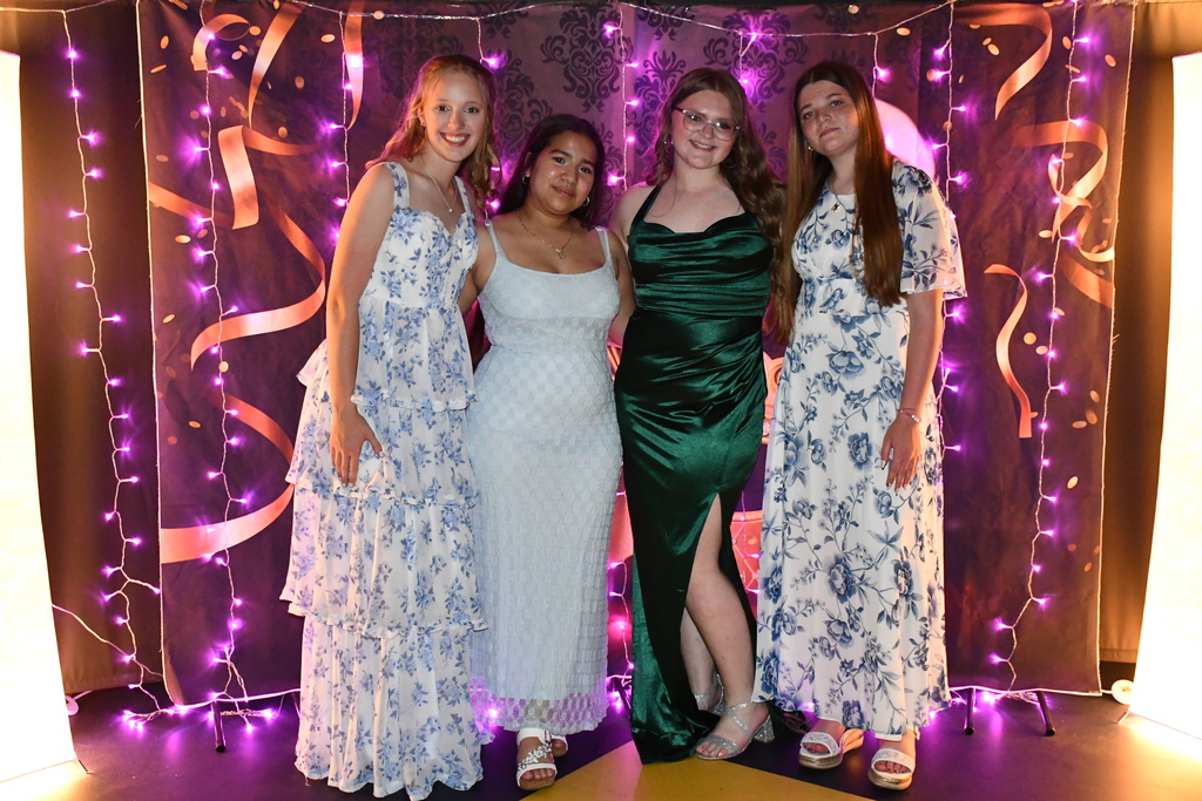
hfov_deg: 41.1
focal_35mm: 48
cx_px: 601
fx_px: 1603
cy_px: 400
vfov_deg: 28.1
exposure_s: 1/60
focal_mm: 32
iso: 5000
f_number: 4
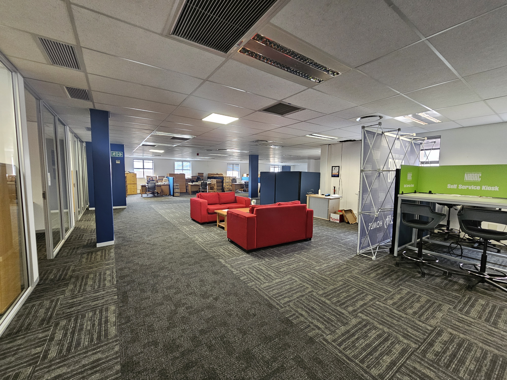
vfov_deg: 89.9
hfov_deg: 106.2
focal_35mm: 13
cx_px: 254
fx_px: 190
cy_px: 190
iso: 320
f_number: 2.2
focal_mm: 2.2
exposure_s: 1/33.3
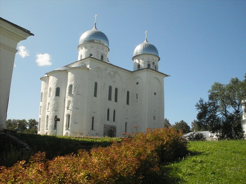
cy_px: 92
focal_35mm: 38
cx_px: 123
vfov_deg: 37.7
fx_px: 270
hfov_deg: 49.0
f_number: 8.4
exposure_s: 1/1000
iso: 400
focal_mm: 6.3
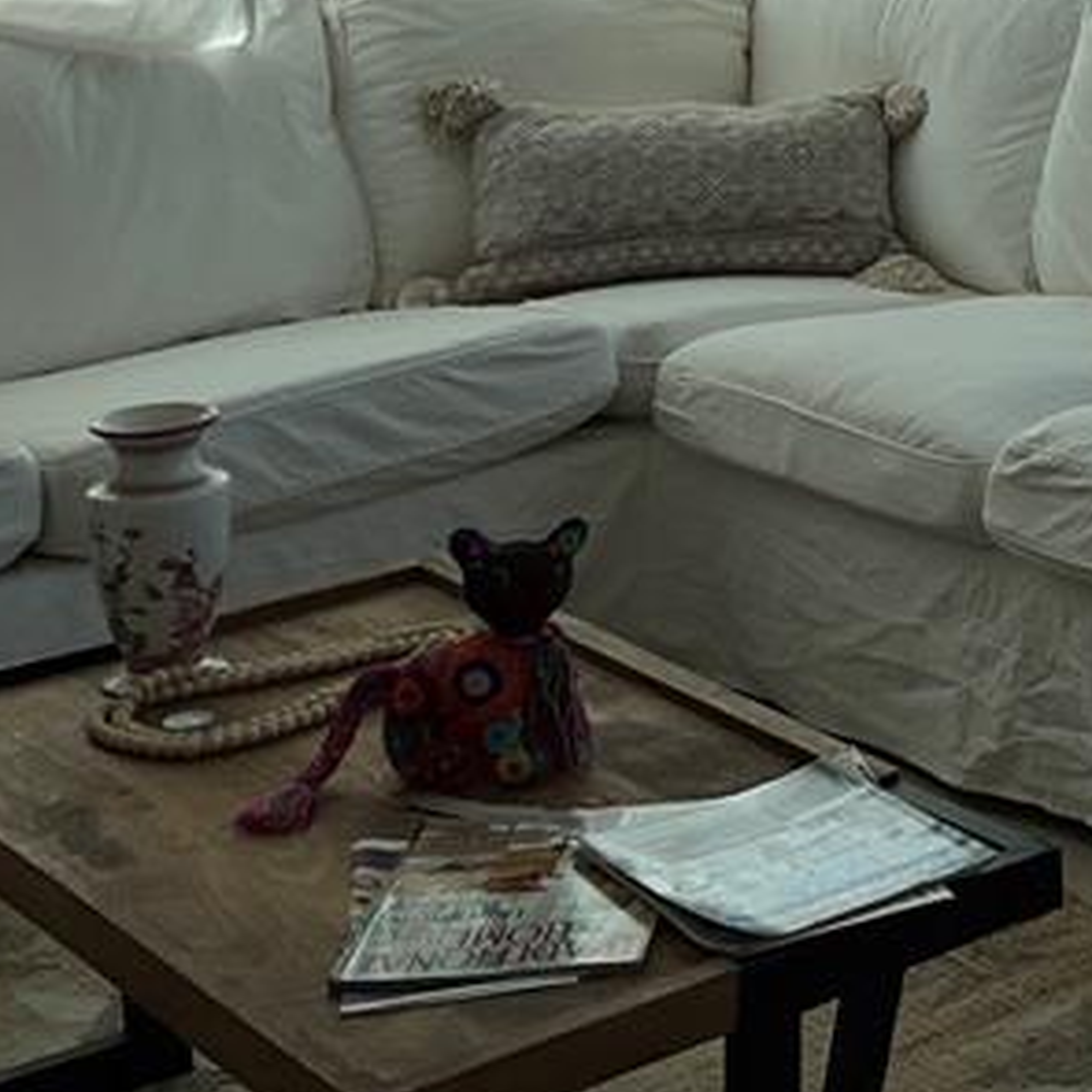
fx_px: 3176
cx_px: 1851
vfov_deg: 18.5
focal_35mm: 89
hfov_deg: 16.8
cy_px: -211
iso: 25
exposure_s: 1/1342
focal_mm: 3
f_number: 1.8
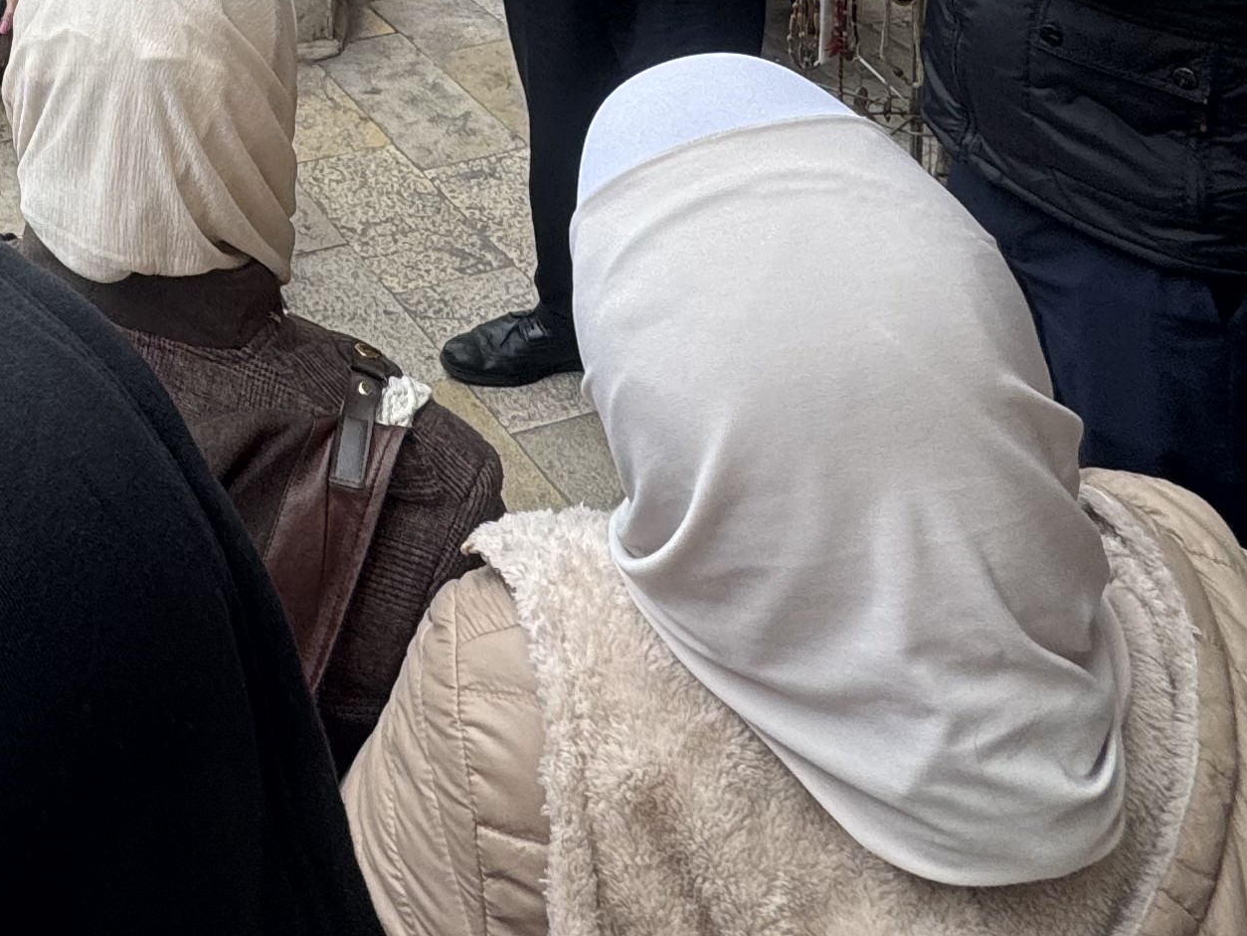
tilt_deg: -8.0
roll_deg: +4.1
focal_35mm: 45
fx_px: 1621
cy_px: -448
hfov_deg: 37.5
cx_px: -7
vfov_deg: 25.0
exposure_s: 1/99
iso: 64
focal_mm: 2.22
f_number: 2.2
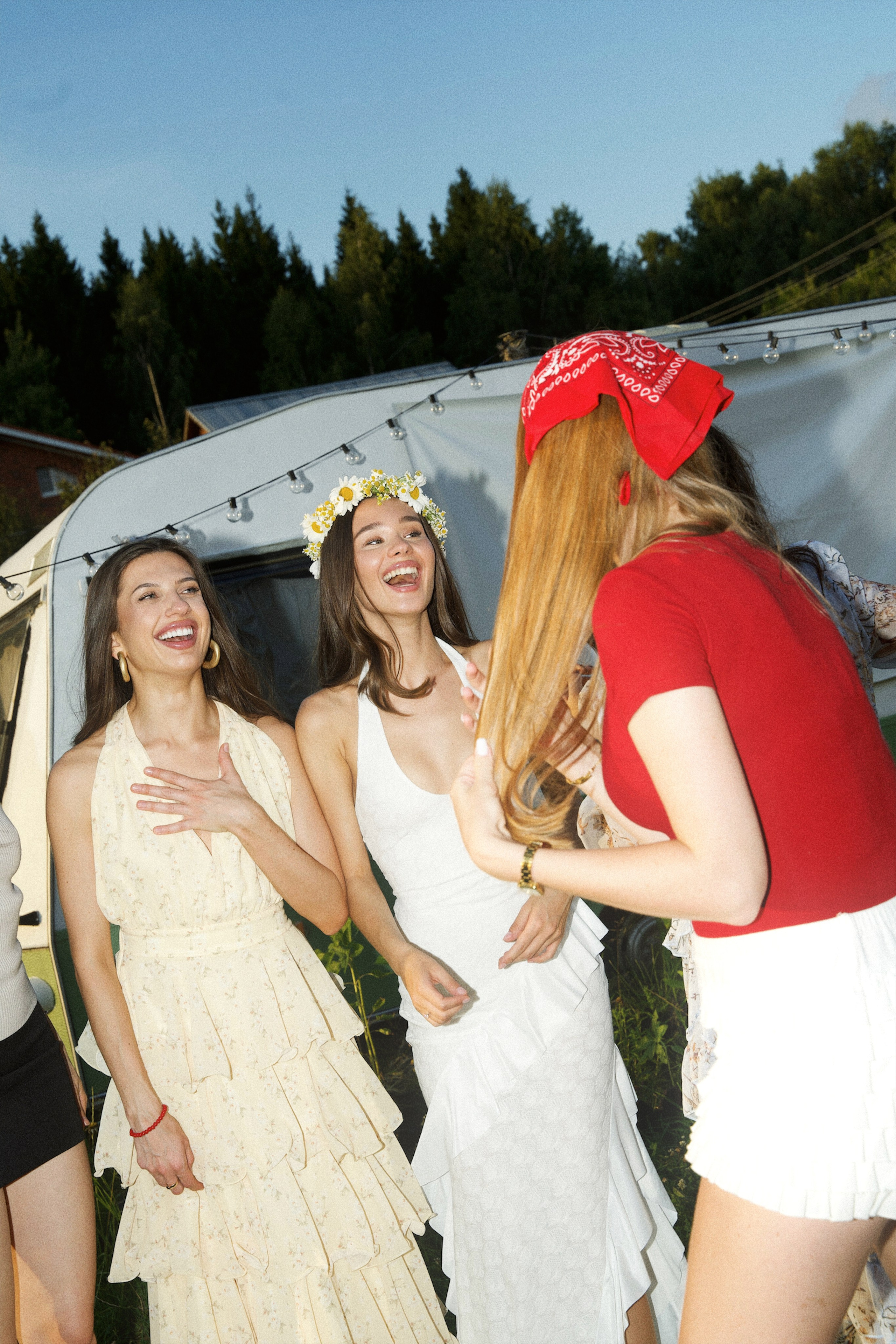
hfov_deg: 27.0
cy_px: 672
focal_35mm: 50
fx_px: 1867
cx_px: 448
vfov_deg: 39.6
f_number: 8
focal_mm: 50
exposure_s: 1/250
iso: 200
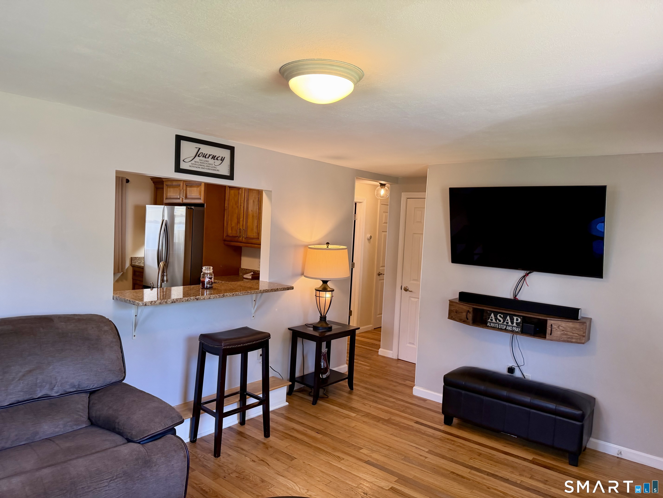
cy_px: 249
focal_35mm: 24
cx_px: 332
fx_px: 460
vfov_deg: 56.8
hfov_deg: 71.6
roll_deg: -2.1
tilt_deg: -1.5
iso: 200
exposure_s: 1/120
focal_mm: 6.76
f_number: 1.78
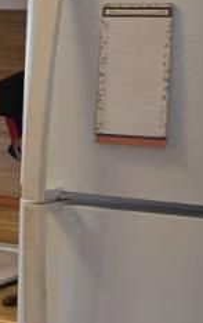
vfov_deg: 13.4
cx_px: -257
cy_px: 148
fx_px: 1376
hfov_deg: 7.9
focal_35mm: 156
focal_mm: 6.3
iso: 500
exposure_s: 1/120
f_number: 1.7
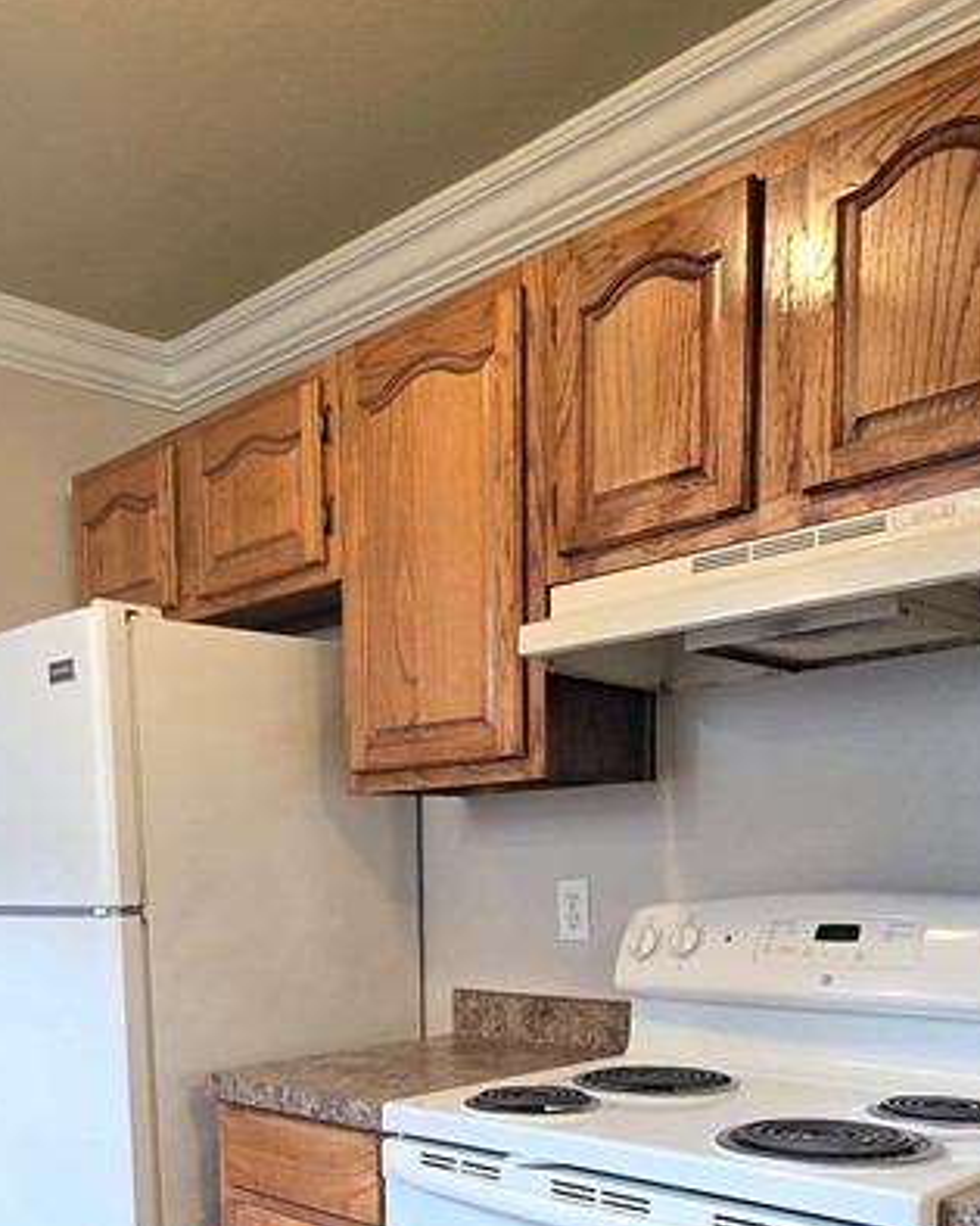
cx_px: 330
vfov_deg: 50.1
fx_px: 1197
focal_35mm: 33
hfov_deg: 43.9
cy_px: 1024
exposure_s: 1/120
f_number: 1.9
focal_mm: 2.2
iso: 200
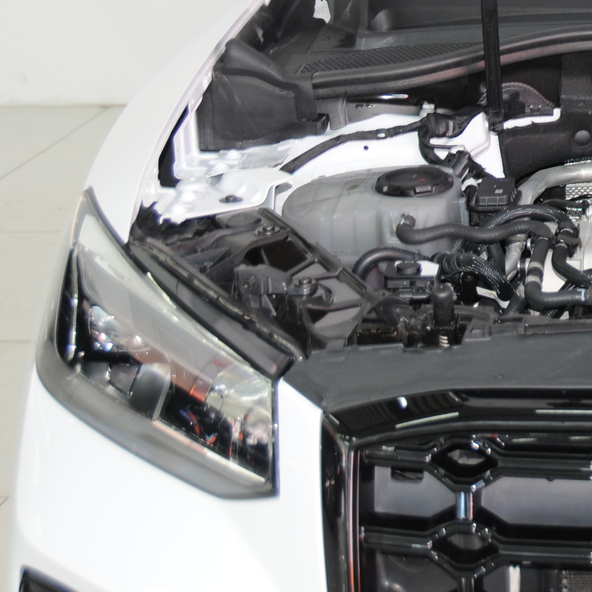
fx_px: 2192
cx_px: 884
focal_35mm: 113
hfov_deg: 14.4
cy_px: 46
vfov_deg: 15.2
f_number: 4.8
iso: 200
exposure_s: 1/10
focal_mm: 29
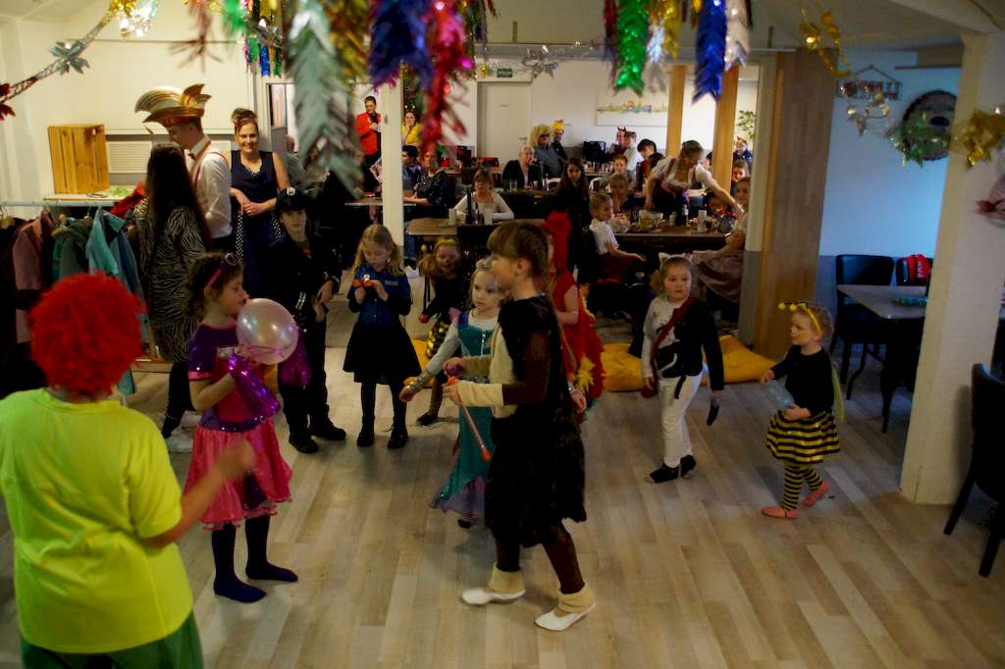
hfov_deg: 61.9
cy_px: 334
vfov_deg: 43.6
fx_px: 837
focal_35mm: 30
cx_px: 502
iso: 3200
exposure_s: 1/50
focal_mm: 20
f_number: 3.5
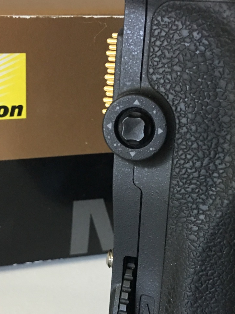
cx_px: 117
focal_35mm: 60
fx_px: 543
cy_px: 200
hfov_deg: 24.4
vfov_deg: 32.0
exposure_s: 1/15
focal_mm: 4.15
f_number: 2.2
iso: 125
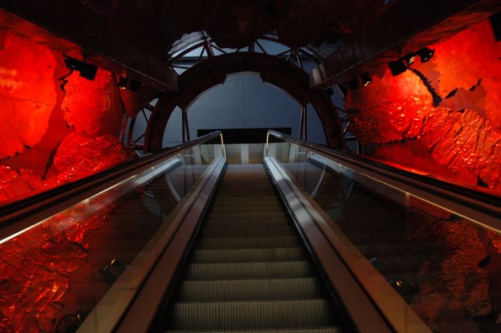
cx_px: 250
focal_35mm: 33
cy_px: 166
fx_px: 459
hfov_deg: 57.3
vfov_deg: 39.9
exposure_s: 1/10
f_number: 4.5
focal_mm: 22
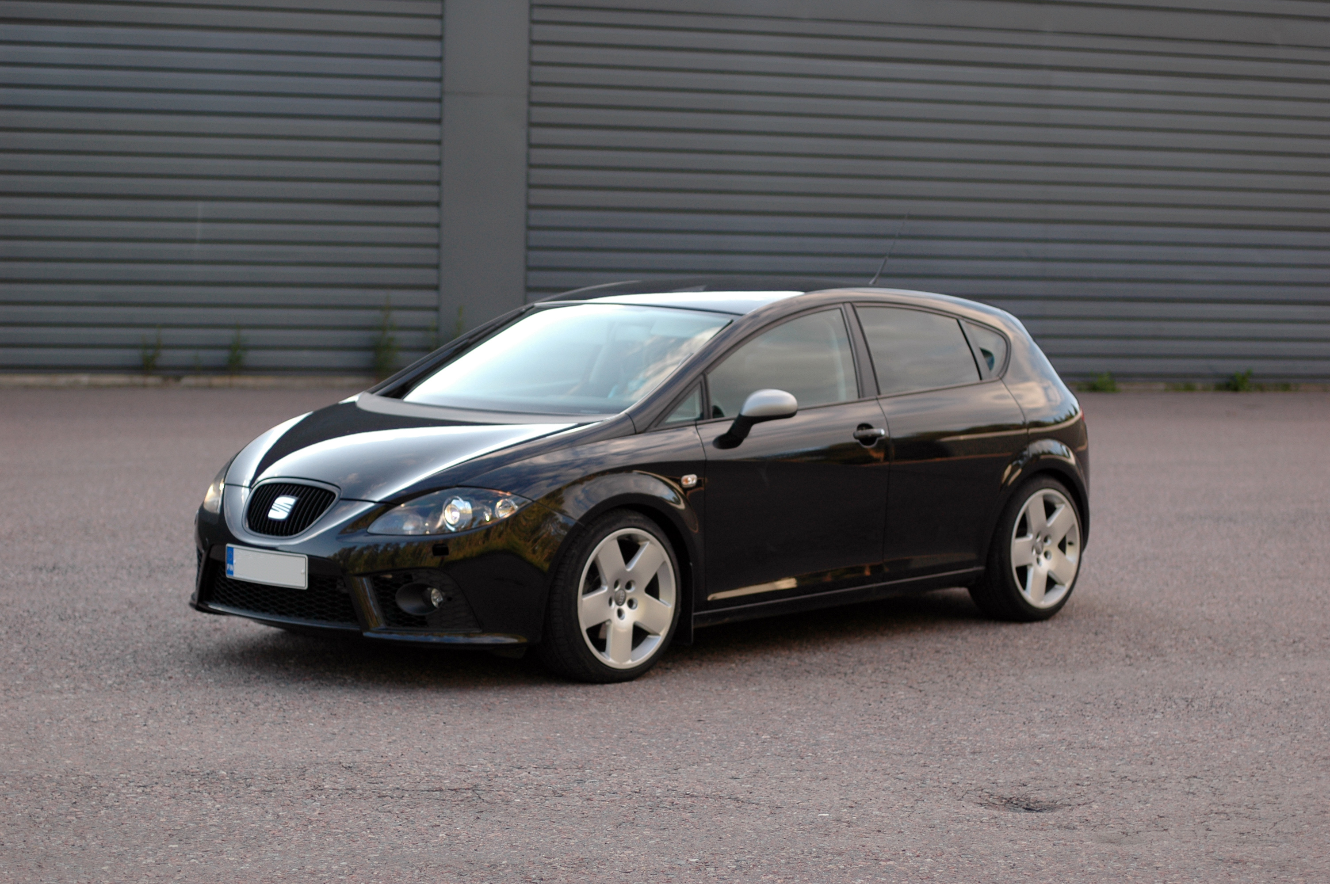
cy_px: 442
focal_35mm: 75
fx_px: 2768
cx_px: 665
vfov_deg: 18.1
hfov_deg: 27.0
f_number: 2
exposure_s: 1/1000
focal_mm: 50
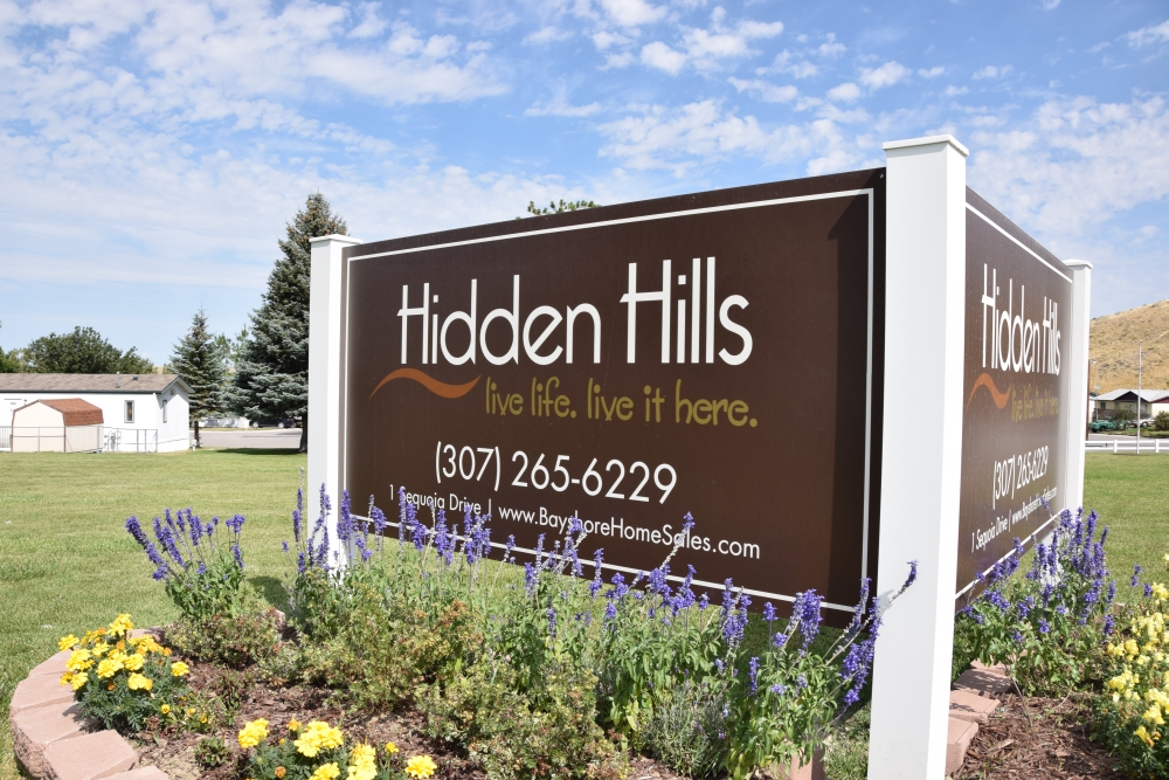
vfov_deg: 47.9
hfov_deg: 67.4
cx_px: 584
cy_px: 390
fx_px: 877
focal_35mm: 27
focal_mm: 18
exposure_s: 1/200
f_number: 9
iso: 100
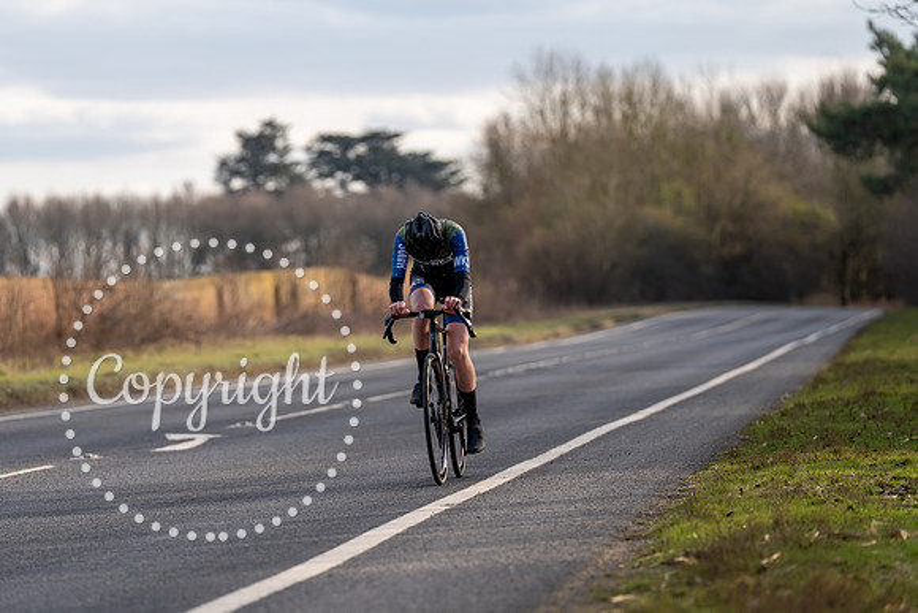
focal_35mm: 200
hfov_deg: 10.3
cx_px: 459
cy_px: 306
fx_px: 5101
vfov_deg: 6.9
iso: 200
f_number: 4
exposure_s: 1/800
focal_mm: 200
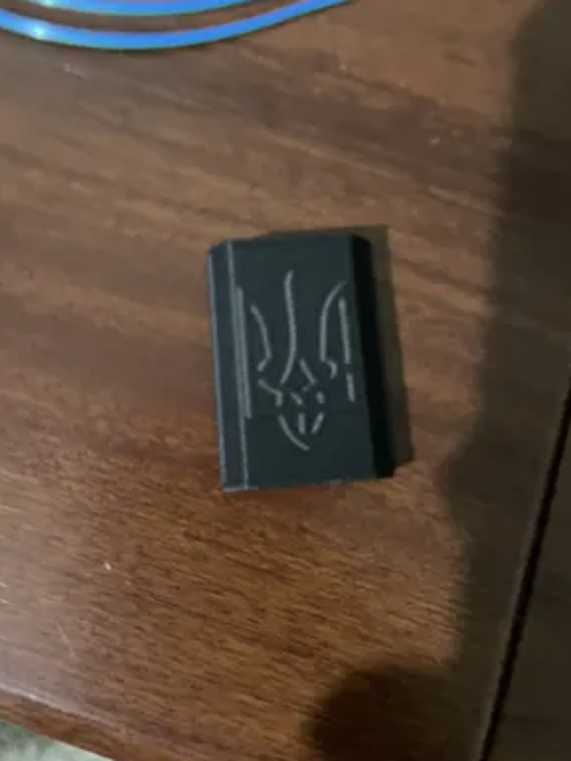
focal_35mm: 27
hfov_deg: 51.4
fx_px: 594
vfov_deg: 65.3
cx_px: 286
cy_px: 387
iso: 800
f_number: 1.6
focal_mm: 4.2
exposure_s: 1/24
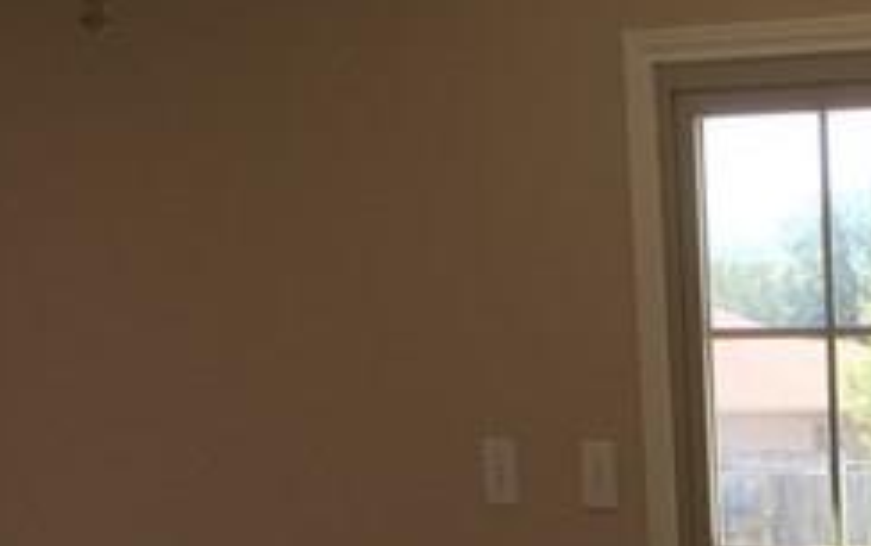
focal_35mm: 129
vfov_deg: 9.5
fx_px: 3065
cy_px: 1103
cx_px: 1160
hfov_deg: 15.3
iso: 40
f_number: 2.2
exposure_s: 1/120
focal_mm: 4.15
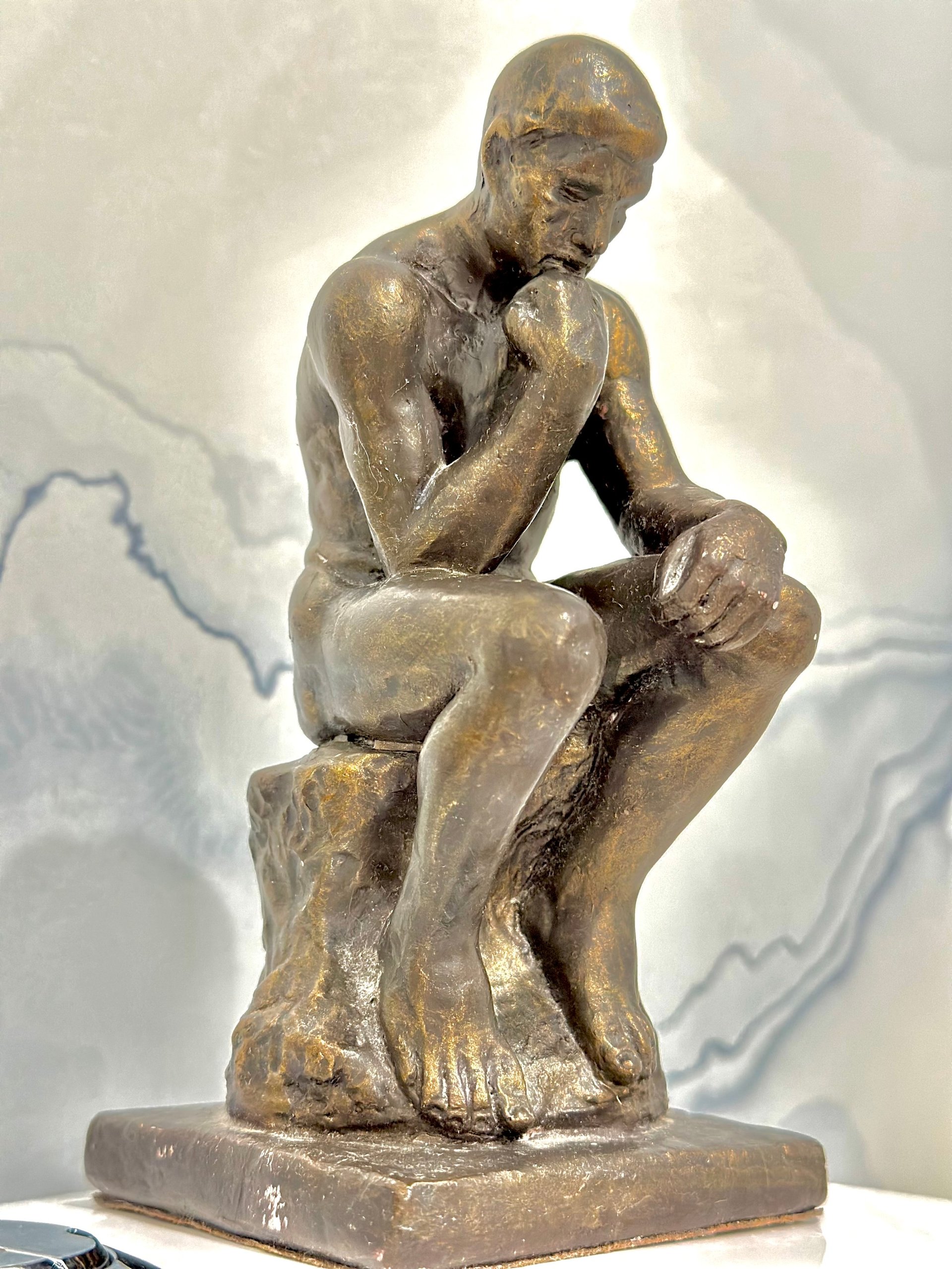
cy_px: 634
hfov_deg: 30.3
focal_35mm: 48
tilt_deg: +8.5
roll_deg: -0.5
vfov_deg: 39.7
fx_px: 1760
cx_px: 476
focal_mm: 6.86
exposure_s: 1/40
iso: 500
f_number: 1.78
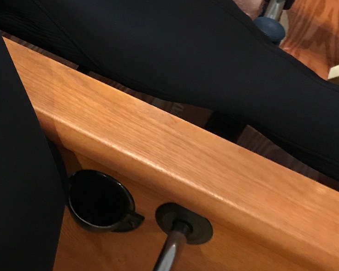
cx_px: -57
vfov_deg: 20.1
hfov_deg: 23.4
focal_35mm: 75
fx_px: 752
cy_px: 38
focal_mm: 3.99
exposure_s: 1/5
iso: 100
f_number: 1.8
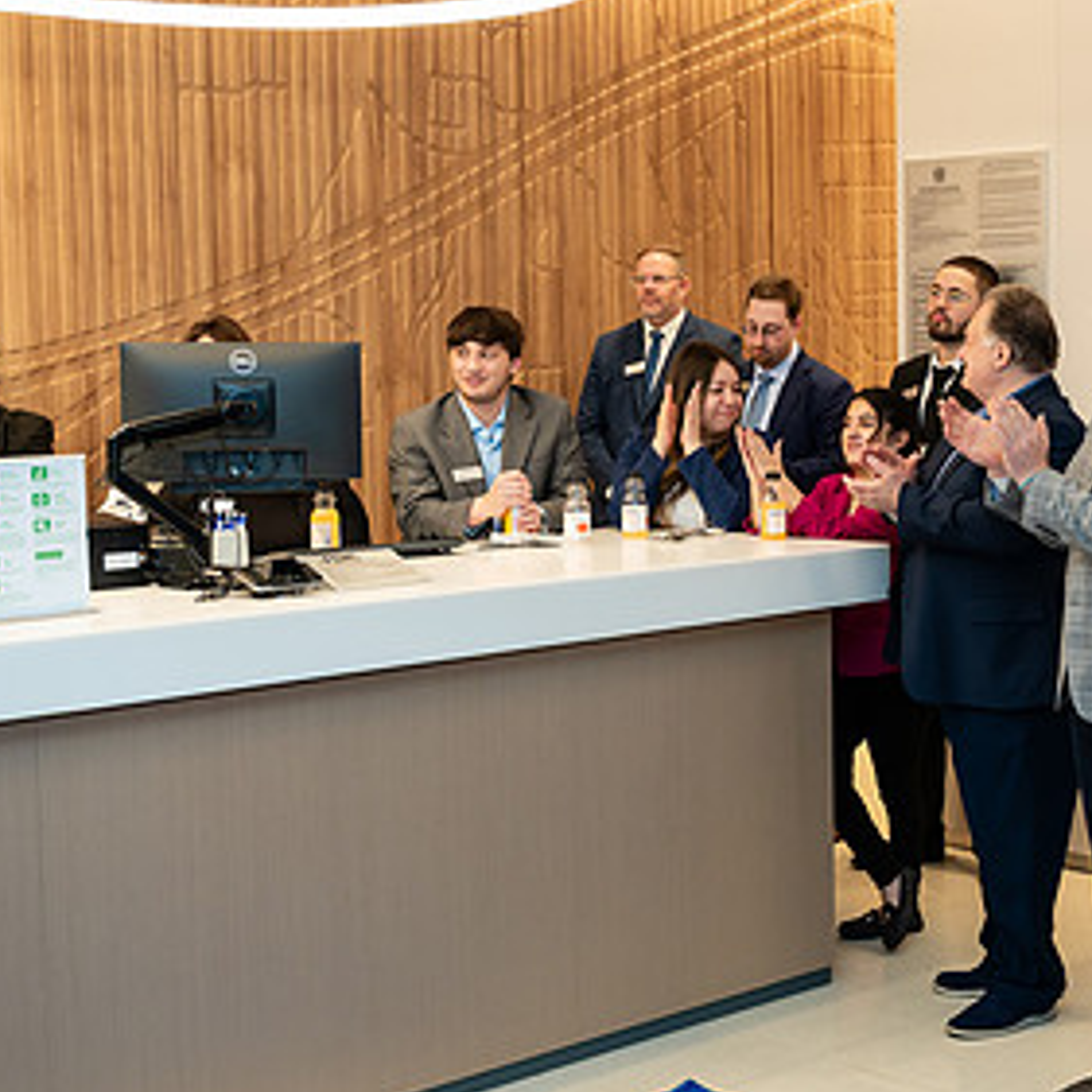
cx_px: 824
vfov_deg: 28.1
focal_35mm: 61
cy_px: 482
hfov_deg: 27.7
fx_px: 2177
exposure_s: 1/200
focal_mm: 34.5
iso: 500
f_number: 3.5
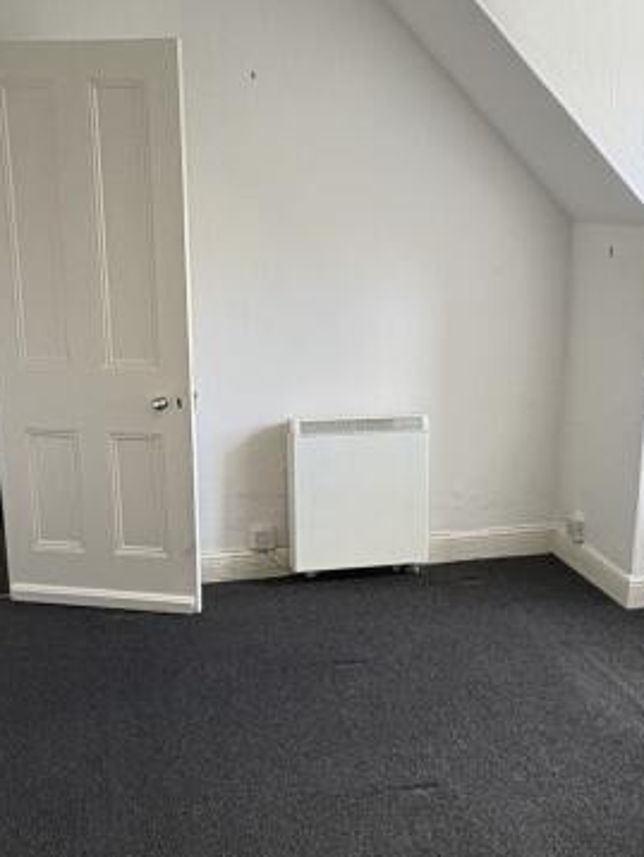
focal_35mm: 40
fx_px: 991
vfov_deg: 46.6
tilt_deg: -15.5
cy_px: 491
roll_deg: -1.0
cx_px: 373
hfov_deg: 35.9
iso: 200
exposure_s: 1/100
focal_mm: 2.22
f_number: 2.2
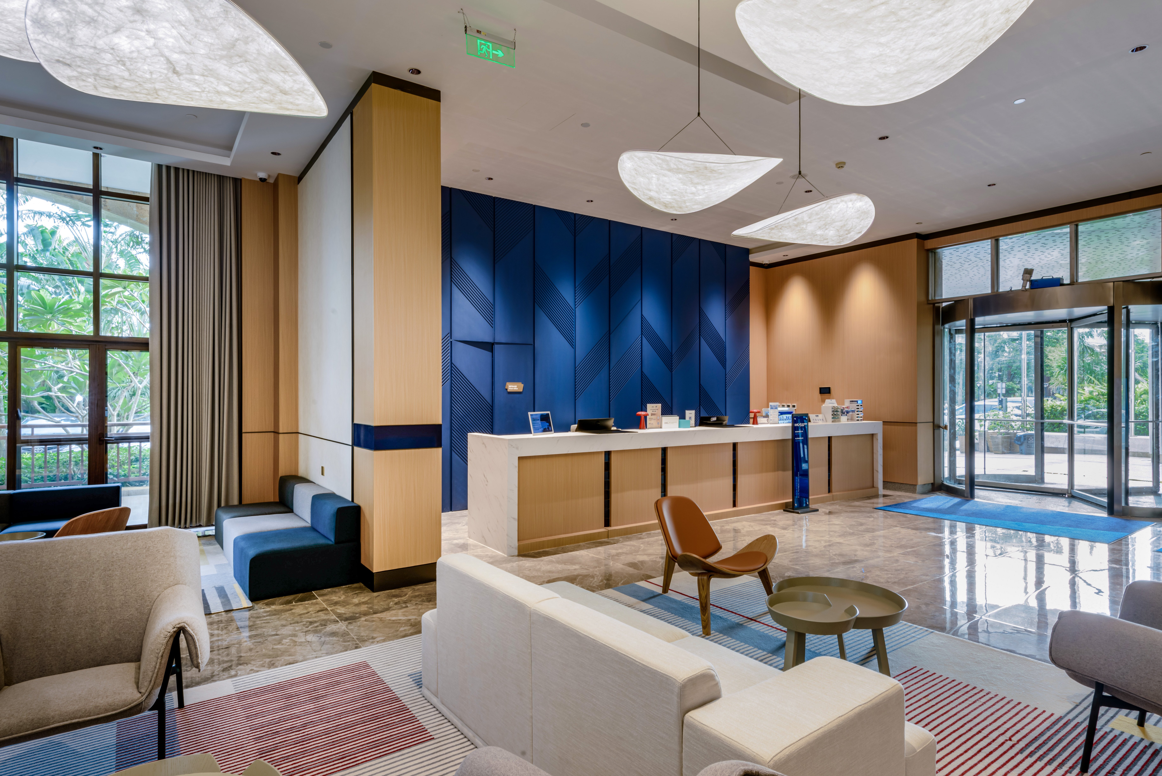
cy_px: 388
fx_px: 581
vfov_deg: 67.4
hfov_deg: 90.0
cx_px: 581
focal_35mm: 18
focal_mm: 18
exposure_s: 1/5
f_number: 16
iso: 100
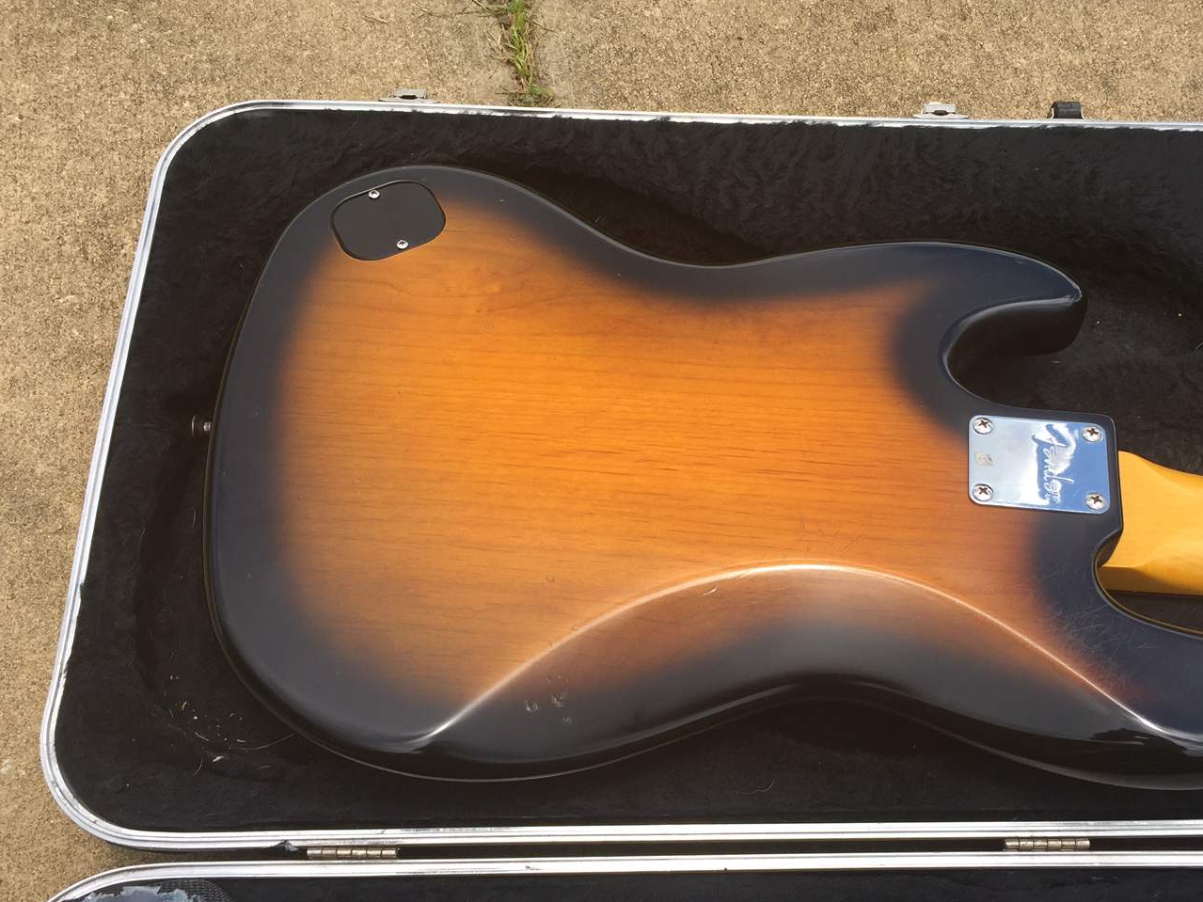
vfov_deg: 38.5
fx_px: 1286
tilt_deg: -65.7
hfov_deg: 49.7
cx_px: 742
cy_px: 532
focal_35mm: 37
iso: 32
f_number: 2.2
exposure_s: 1/920
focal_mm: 4.15
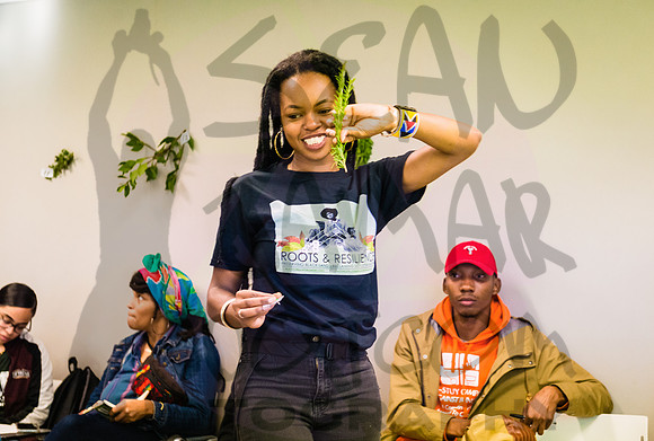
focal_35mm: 77
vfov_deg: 17.9
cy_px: 241
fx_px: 1403
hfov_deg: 26.2
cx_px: 361
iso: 4000
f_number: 4
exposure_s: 1/100
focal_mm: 70
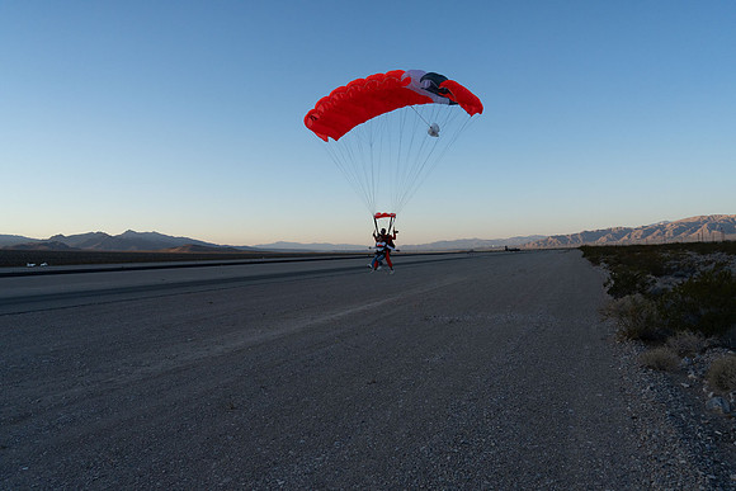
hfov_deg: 73.7
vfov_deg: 53.2
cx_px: 368
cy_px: 246
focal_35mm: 24
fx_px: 491
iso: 1250
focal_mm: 24
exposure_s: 1/2000
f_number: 6.3
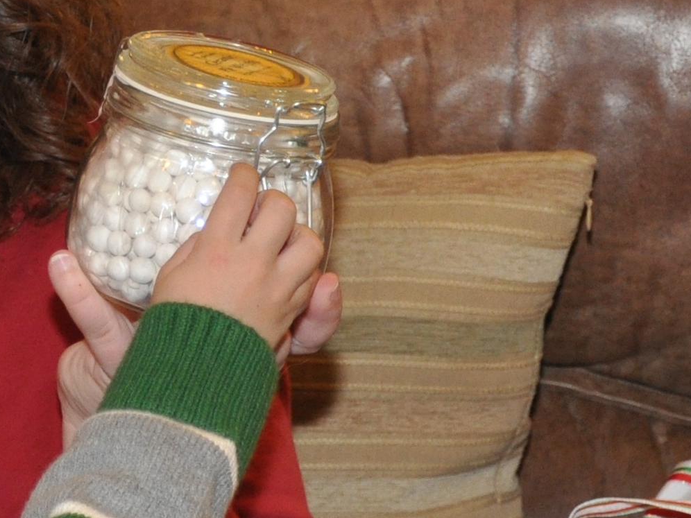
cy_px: 308
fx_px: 4333
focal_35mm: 217
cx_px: -160
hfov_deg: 9.0
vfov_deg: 6.8
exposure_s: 1/60
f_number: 4.5
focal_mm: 35
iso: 800
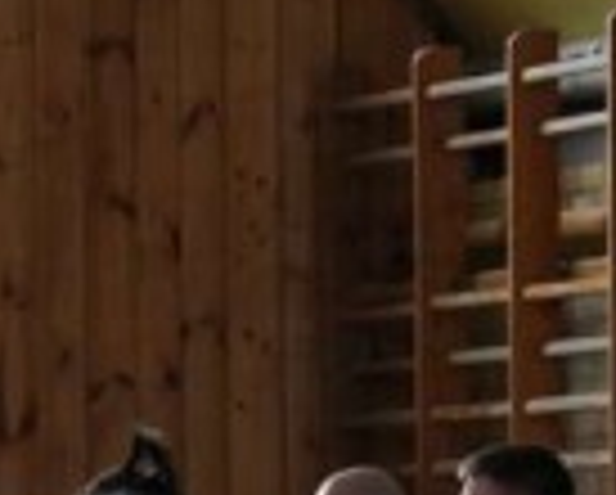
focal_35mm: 574
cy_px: 727
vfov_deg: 2.7
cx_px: 27
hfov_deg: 3.4
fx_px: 10480
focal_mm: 105
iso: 4000
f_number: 4
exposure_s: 1/160
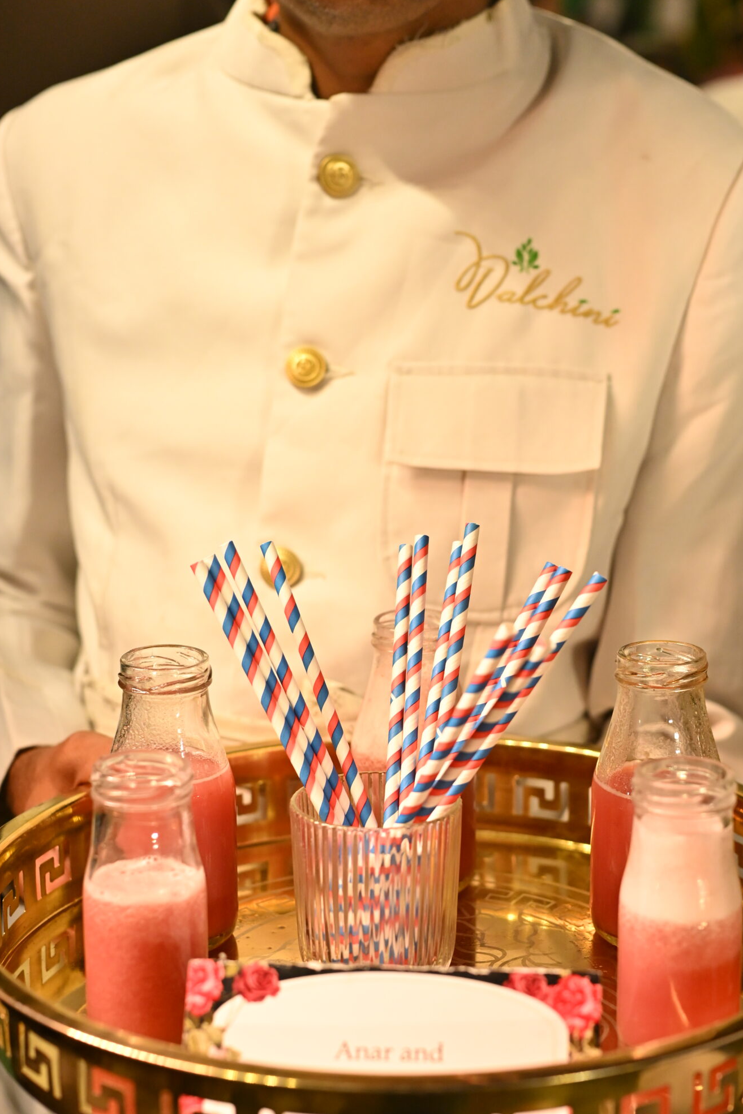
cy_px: 650
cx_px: 396
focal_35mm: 65
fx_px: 2012
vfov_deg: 30.9
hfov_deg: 20.9
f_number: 3.2
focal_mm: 50
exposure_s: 1/500
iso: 1600
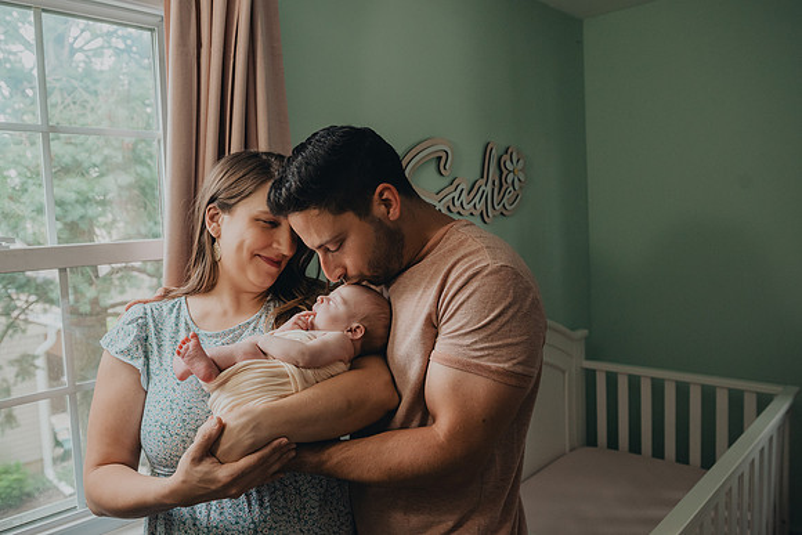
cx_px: 370
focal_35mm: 28
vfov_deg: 45.9
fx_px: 632
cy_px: 253
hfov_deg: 64.7
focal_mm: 26
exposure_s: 1/125
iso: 1250
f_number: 4
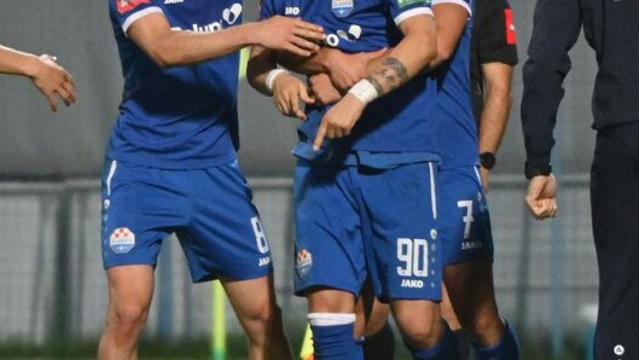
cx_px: 395
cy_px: 54
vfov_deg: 1.3
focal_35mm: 948
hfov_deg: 2.3
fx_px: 16068
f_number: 4
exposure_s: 1/1000
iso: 4000
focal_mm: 380
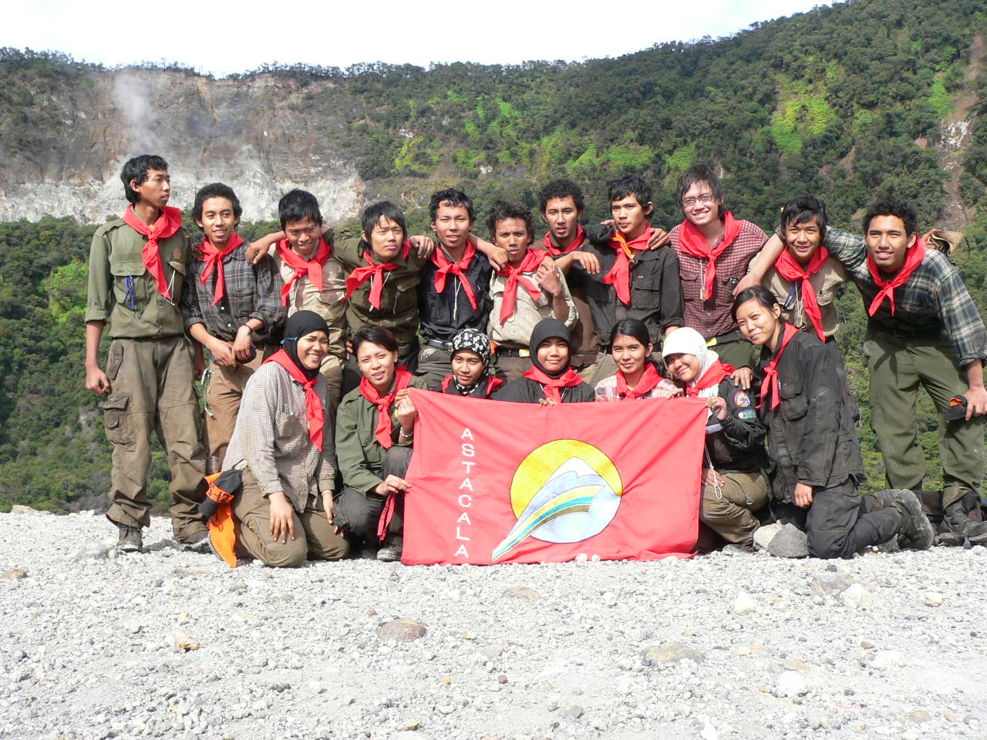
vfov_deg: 38.7
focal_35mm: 37
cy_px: 370
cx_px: 494
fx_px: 1055
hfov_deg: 50.1
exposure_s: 1/320
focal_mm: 6.2
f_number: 4
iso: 80
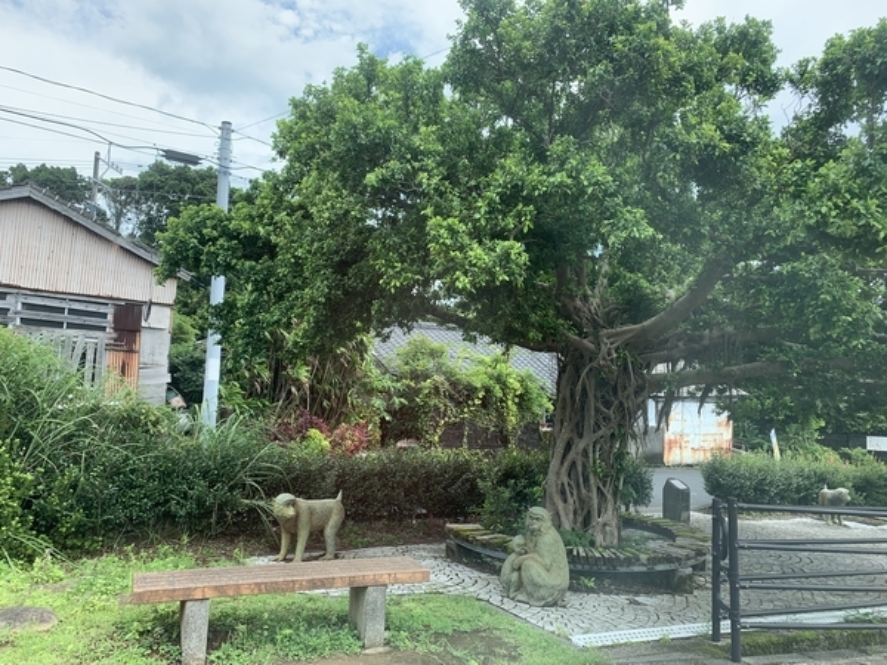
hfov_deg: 67.3
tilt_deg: +6.0
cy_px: 332
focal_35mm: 26
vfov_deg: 53.1
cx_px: 444
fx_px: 666
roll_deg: -1.8
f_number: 1.8
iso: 25
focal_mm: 4.25
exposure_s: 1/534
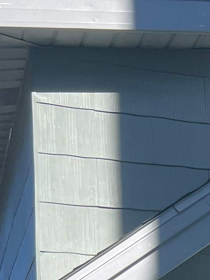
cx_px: 503
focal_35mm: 142
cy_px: 547
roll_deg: +1.7
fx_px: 1148
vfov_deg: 12.4
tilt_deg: +2.7
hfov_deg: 9.3
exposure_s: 1/5587
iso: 50
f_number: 1.5
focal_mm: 5.7
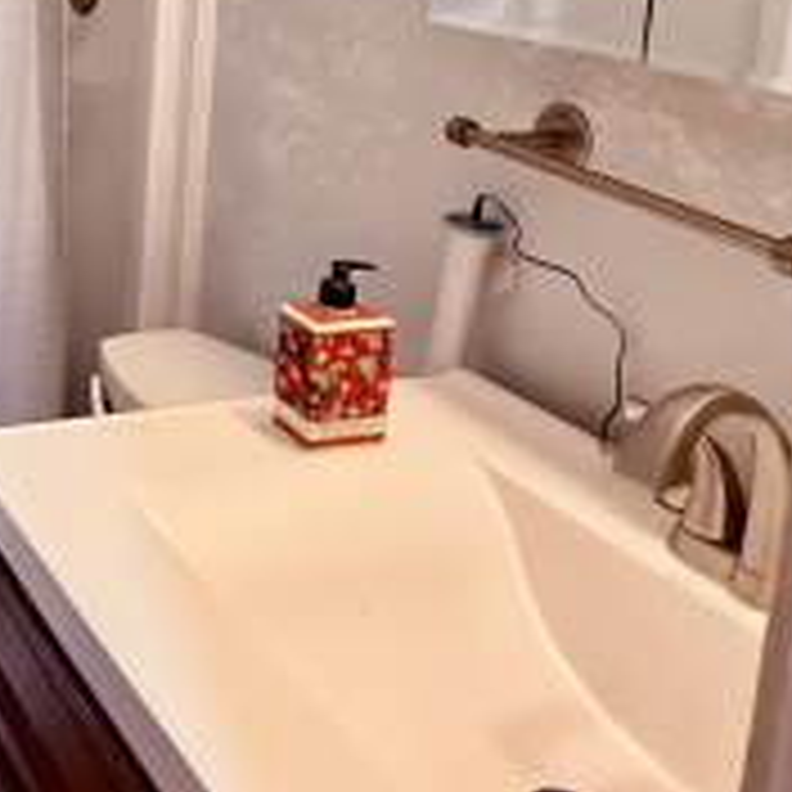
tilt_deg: -9.2
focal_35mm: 47
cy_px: 65
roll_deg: -1.1
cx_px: -99
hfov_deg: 31.6
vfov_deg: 33.9
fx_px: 1217
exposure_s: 1/60
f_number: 2.2
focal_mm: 2.22
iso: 500
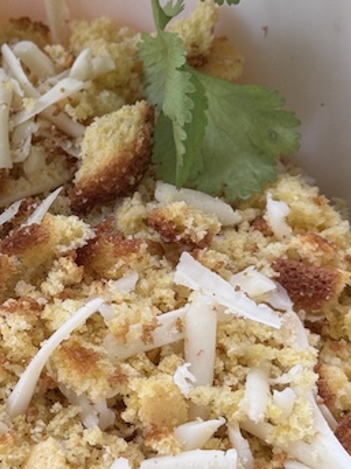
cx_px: 1
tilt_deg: -53.1
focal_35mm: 112
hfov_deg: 13.0
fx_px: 1515
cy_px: 219
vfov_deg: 17.6
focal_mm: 6.76
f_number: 1.78
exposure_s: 1/60
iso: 100
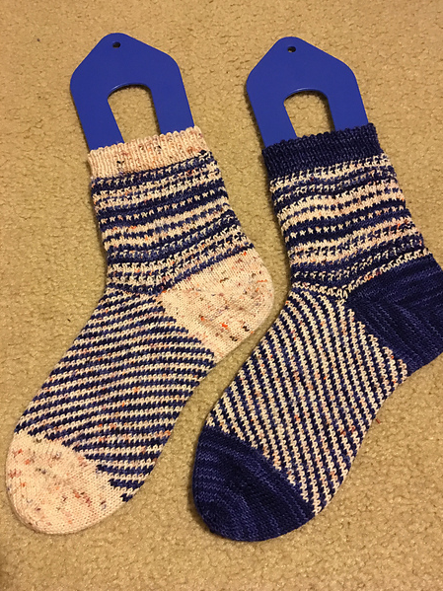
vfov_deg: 58.4
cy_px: 289
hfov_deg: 45.4
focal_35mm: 31
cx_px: 233
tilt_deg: -65.9
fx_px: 529
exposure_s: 1/15
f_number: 2.2
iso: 400
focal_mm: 4.15
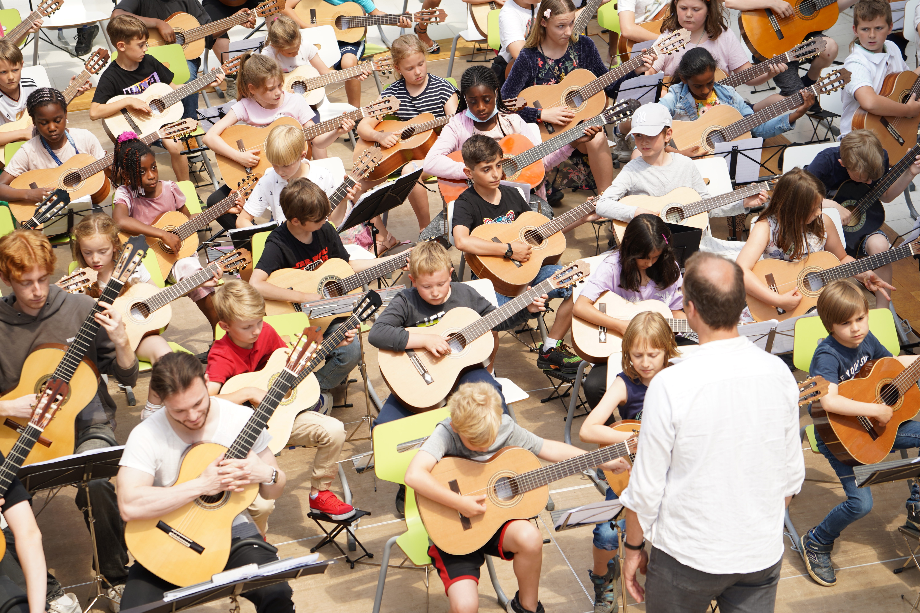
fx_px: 2734
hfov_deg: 19.1
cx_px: 460
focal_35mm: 107
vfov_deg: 12.8
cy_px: 306
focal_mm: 107
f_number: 5.6
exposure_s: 1/50
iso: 100
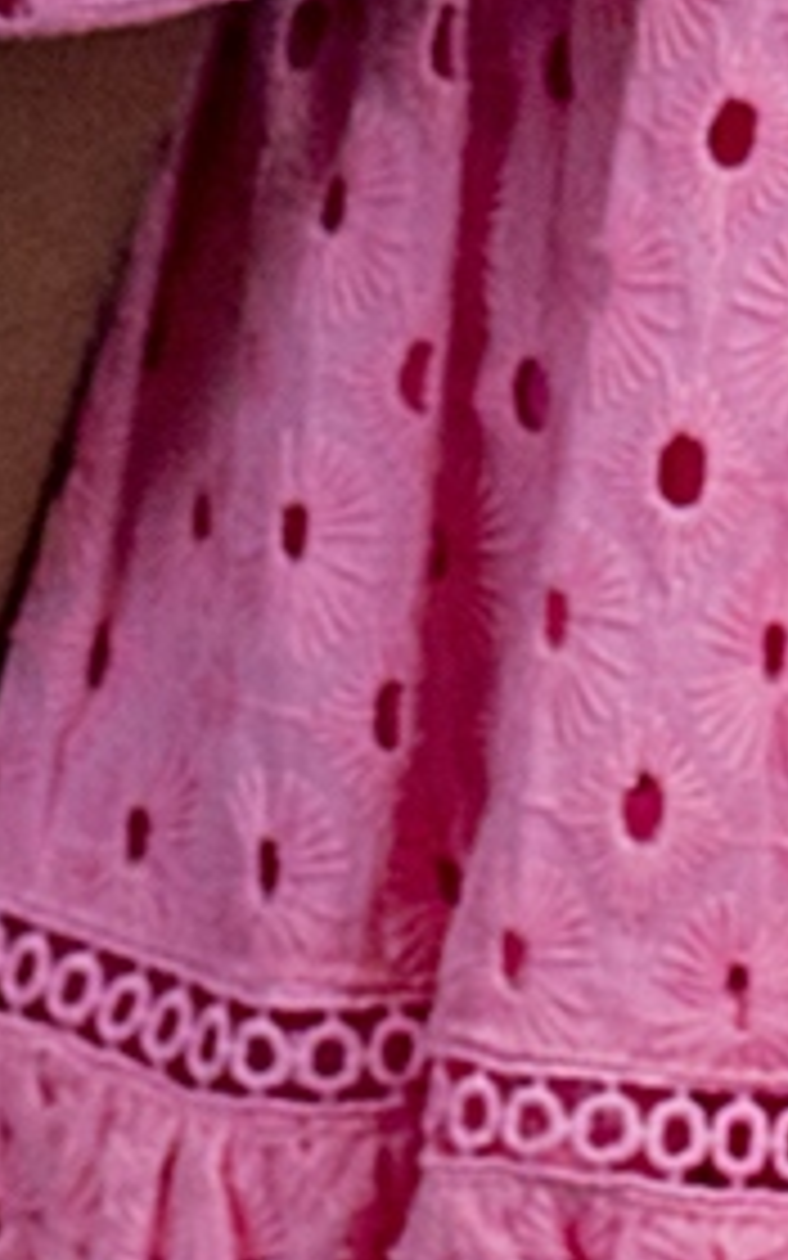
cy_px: -2619
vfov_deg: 4.3
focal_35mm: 471
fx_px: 16184
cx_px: 1421
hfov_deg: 2.8
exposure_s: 1/60
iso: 640
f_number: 5.6
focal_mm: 48
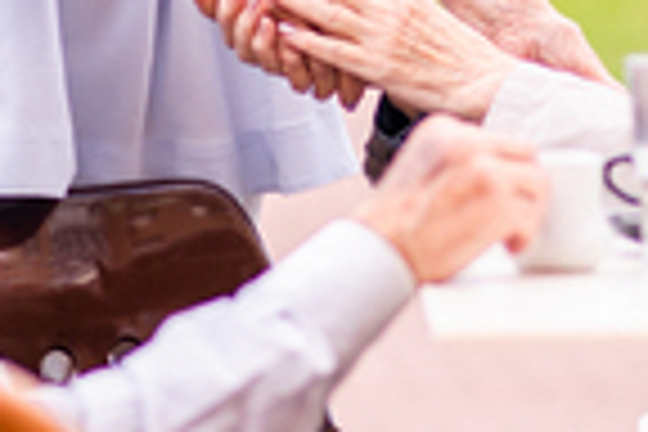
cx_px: 148
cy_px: -292
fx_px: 6785
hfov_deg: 5.5
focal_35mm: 377
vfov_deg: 3.6
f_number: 2.5
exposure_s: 1/1600
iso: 400
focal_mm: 85
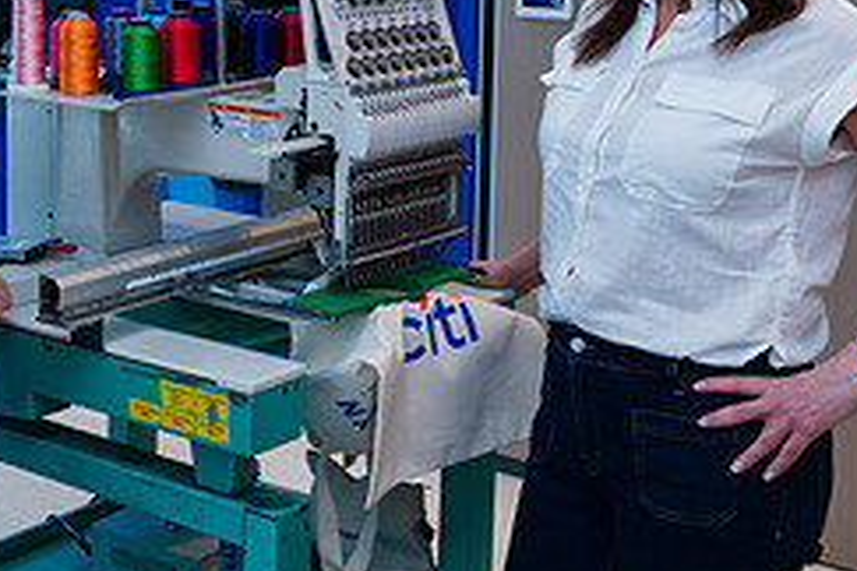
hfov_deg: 28.5
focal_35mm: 70
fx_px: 1666
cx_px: 235
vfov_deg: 19.1
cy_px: 59
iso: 200
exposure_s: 1/200
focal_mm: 29
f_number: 4
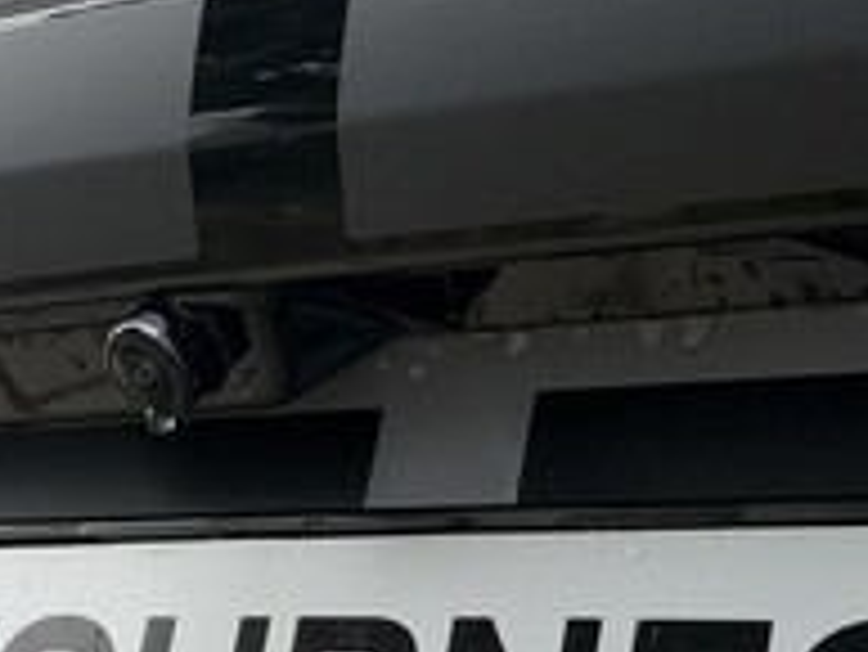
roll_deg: -1.6
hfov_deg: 14.3
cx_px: 207
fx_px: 3437
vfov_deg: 10.8
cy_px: 362
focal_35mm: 137
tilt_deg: +3.9
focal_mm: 6.76
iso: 64
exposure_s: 1/1013
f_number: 1.78
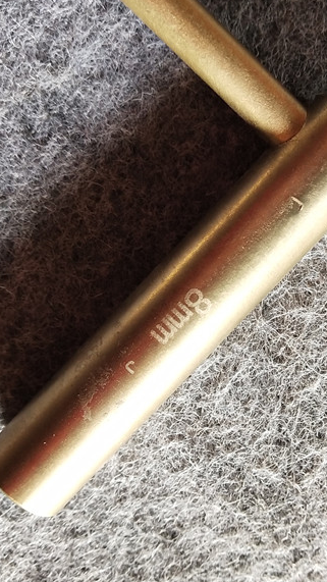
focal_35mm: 61
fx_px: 941
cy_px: 293
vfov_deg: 34.4
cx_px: 259
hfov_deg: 19.5
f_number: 1.8
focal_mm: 3.95
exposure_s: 1/50
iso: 370
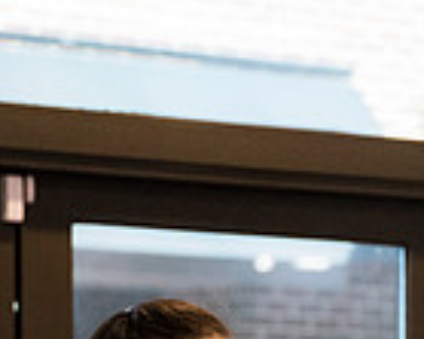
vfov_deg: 4.8
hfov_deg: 6.0
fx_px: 4038
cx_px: 464
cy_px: 574
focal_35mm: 322
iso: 4000
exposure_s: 1/200
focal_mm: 82
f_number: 4
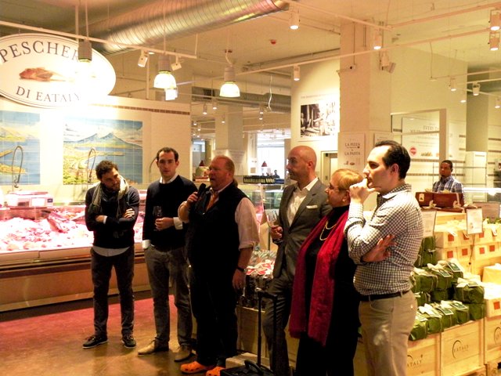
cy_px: 188
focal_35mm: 42
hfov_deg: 44.8
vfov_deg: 34.3
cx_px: 250
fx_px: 608
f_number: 3.2
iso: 400
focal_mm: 7.4
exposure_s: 1/30
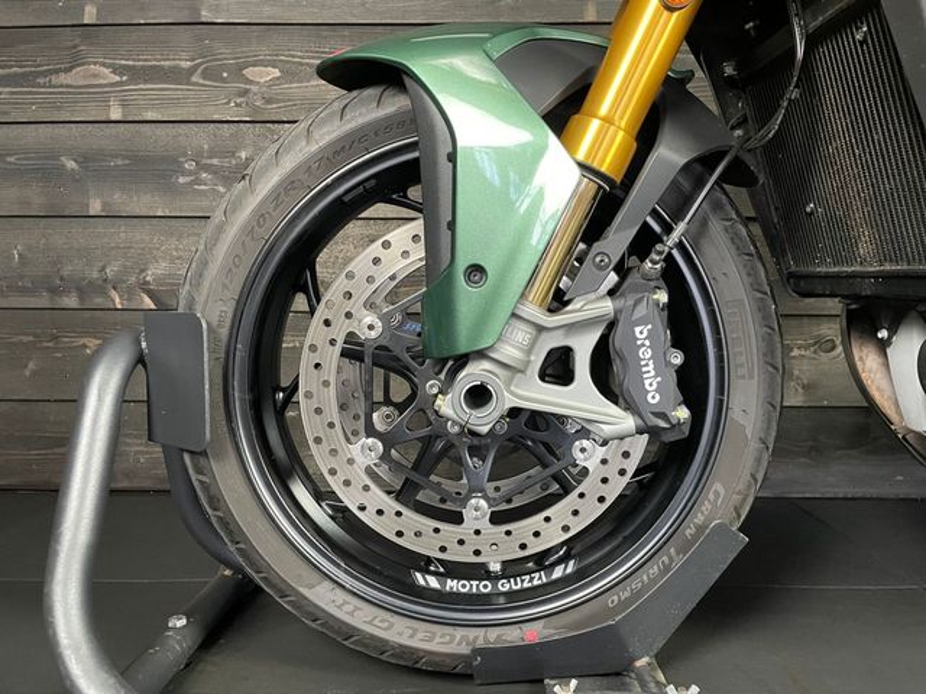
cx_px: 463
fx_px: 696
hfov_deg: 67.3
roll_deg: +0.6
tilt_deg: -4.2
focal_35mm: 26
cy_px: 347
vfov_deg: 53.1
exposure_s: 1/33
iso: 400
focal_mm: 4.2
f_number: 1.6
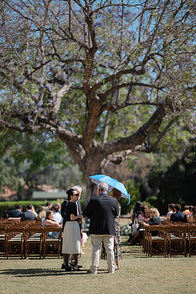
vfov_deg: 19.5
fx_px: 857
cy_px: 147
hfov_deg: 13.0
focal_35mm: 105
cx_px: 98
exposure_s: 1/2500
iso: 64
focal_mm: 105
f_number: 1.4
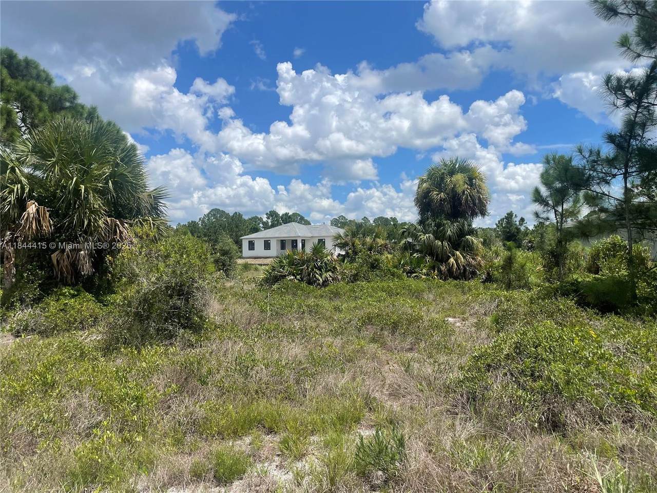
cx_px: 328
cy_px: 246
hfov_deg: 67.3
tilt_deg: +0.7
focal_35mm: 26
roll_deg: +1.5
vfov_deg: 53.1
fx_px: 493
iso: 32
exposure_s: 1/5051
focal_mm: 4.2
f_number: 1.6
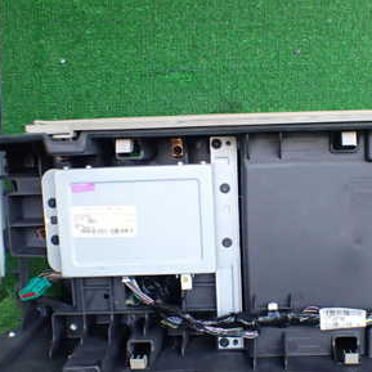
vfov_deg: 31.0
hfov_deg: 30.8
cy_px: 216
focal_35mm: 55
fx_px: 669
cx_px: 254
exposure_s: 1/125
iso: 320
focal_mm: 5.4
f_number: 2.3
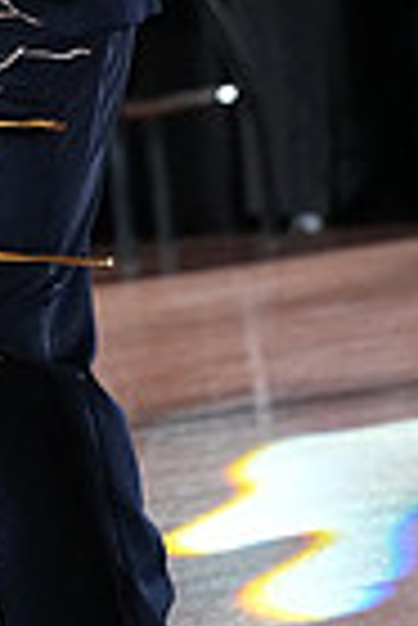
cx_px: 11
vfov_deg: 3.2
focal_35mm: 639
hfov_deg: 2.2
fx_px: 11101
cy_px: -189
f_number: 5
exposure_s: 1/400
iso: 8000
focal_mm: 153
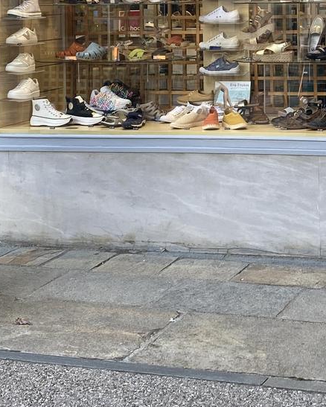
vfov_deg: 20.8
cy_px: -1
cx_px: 338
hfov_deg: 16.8
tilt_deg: -0.8
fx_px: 1073
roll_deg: +0.6
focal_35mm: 89
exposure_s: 1/122
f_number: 1.8
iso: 32
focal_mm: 4.25
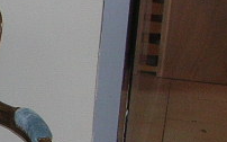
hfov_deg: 10.5
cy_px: 148
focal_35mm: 188
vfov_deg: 6.9
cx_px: -180
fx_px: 1162
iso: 66
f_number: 2.8
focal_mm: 5.8
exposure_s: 1/60.1
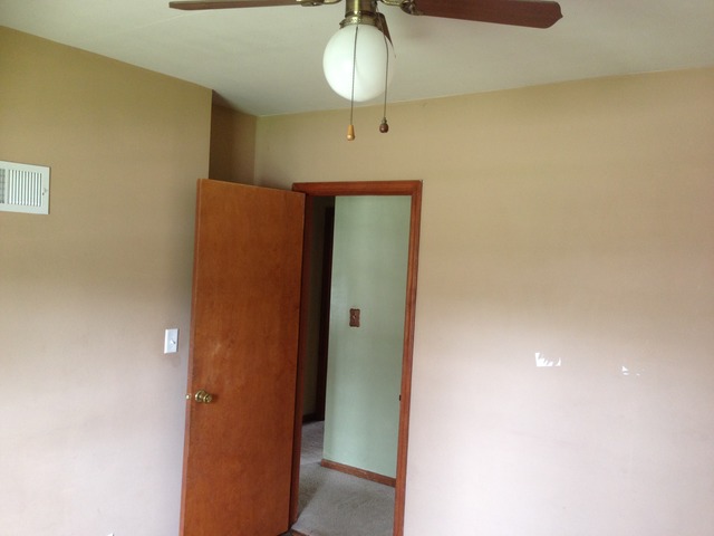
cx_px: 357
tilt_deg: -1.0
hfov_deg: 55.4
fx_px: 681
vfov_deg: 42.9
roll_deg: -1.6
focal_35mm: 33
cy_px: 268
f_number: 2.4
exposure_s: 1/20
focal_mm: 4.12
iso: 100
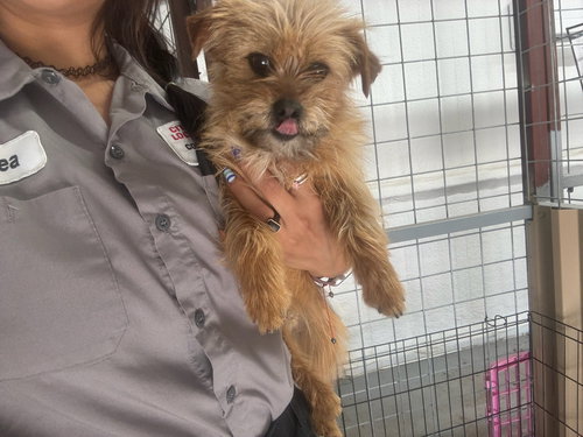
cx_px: 292
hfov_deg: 73.9
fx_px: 387
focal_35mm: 23
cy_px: 218
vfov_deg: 58.9
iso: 80
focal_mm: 2.69
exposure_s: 1/60
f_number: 1.9
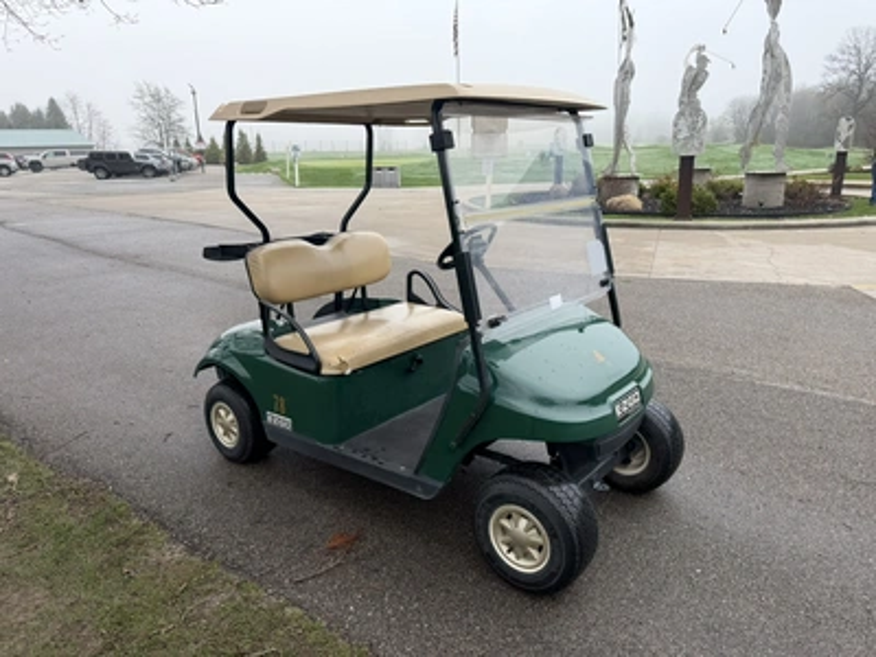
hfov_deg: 71.6
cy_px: 328
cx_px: 438
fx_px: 607
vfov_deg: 56.8
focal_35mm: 24
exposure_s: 1/1437
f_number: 1.78
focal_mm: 6.76
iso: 80
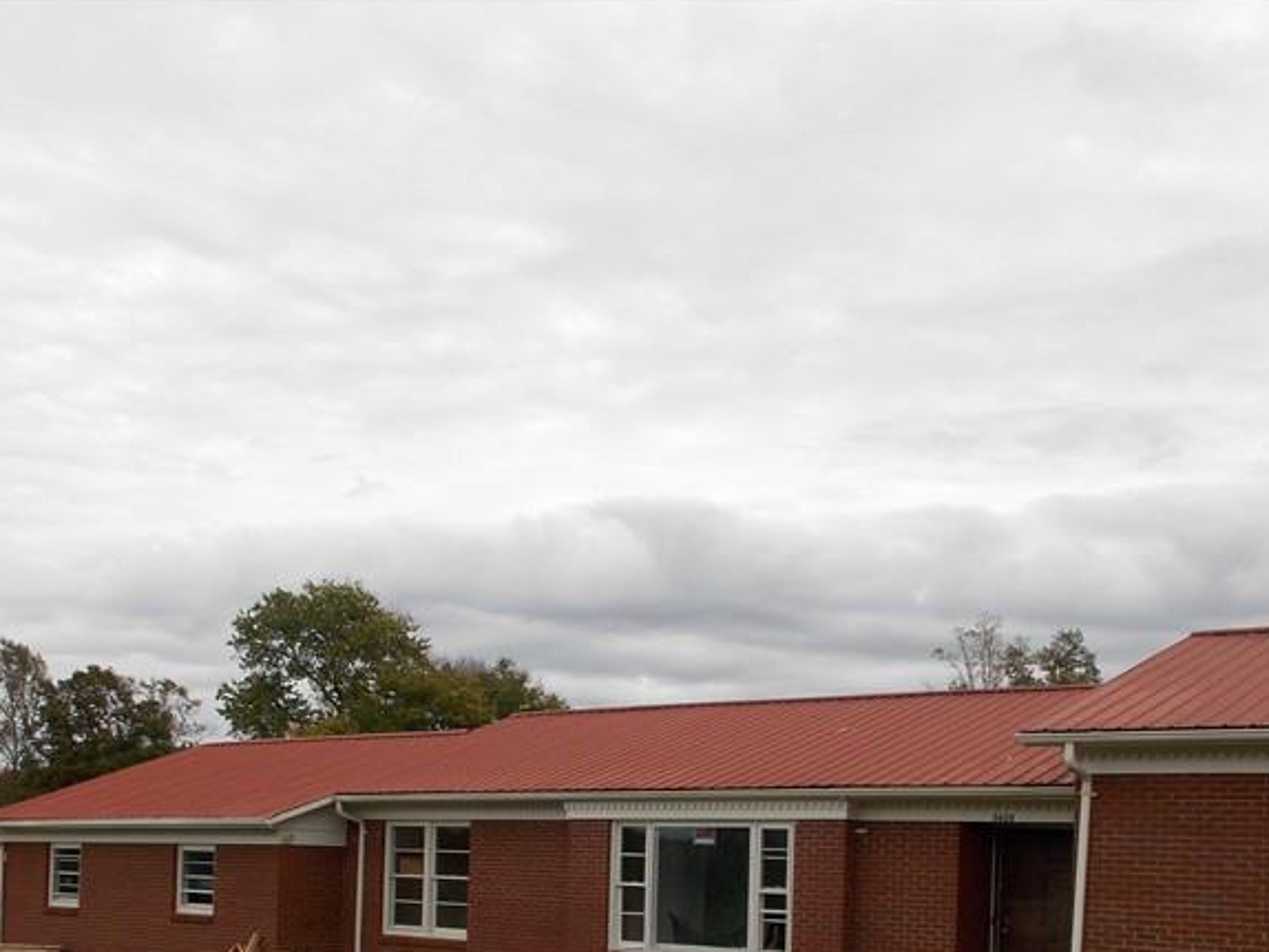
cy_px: 837
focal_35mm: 41
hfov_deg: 45.8
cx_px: 626
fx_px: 1504
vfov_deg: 33.5
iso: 80
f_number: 3.1
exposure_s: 1/640
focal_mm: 4
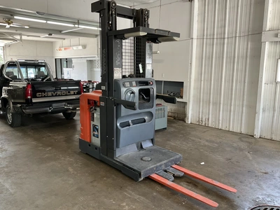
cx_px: 140
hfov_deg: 61.7
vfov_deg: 48.2
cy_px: 105
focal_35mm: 29
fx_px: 235
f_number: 1.8
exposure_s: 1/60
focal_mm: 3
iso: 50
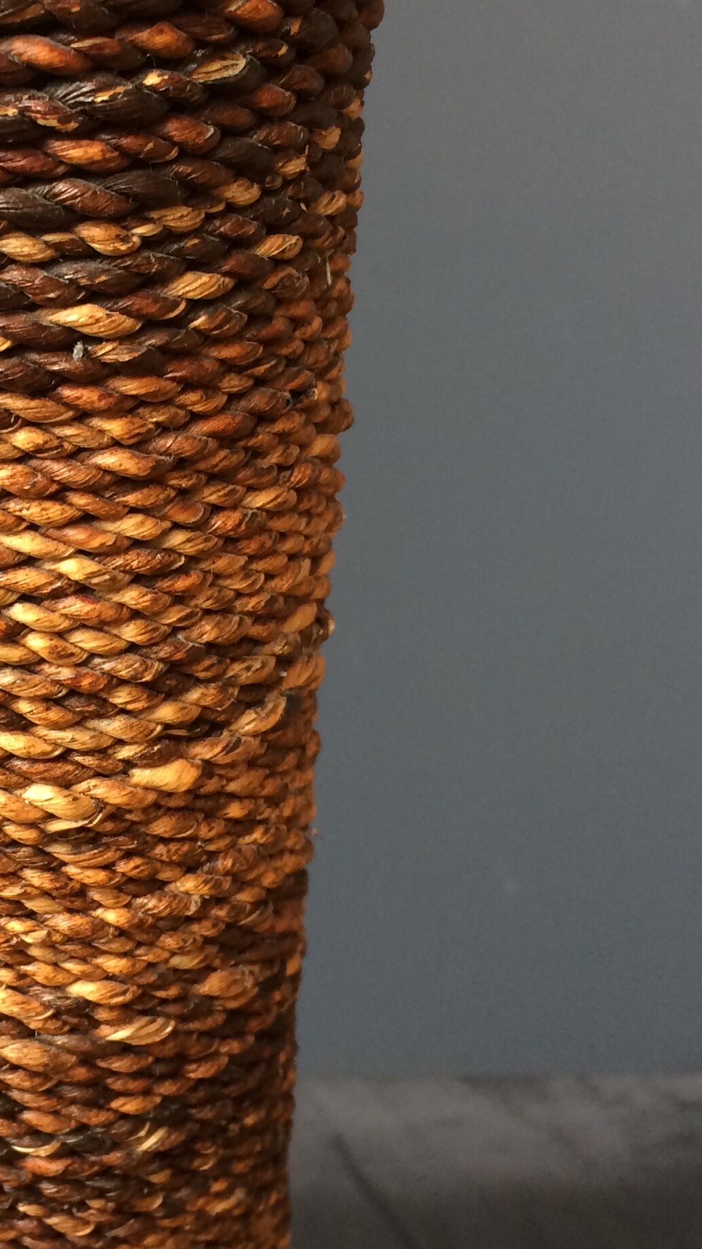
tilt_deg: -39.8
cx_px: 17
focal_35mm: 56
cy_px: 576
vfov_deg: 37.2
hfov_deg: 20.8
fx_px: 1853
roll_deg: +0.0
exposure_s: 1/33
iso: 50
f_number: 2.2
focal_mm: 4.15
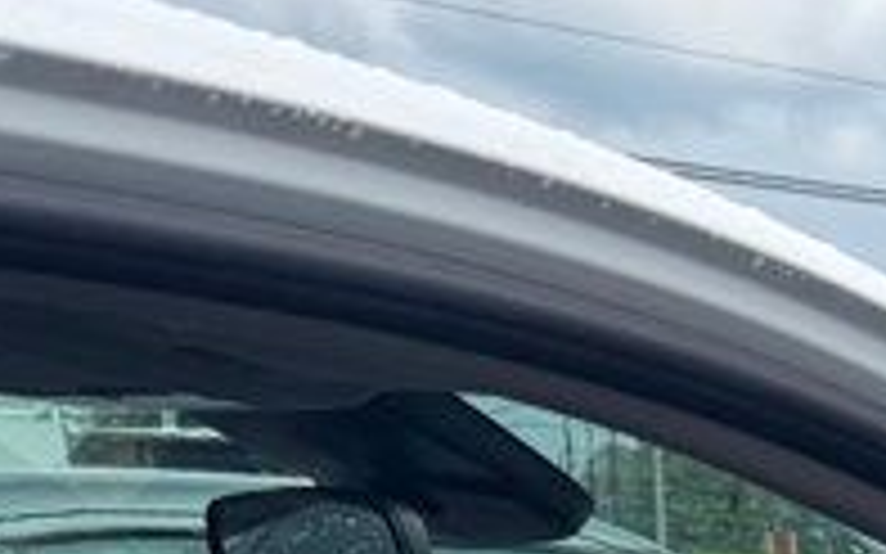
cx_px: 1844
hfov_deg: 13.3
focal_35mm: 132
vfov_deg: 8.7
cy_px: 1504
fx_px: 3186
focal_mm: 6.76
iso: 80
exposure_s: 1/2611
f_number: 1.78
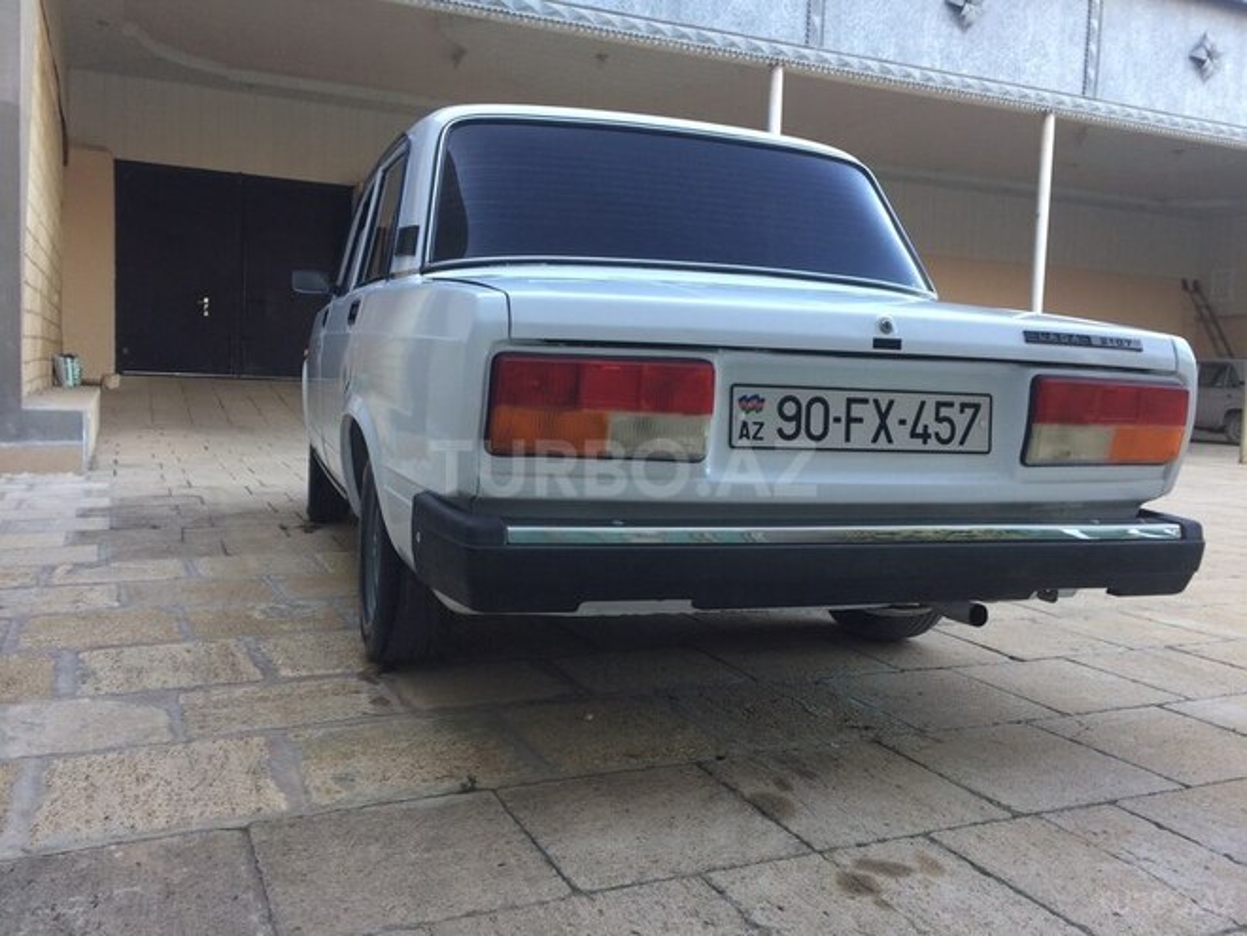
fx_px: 1045
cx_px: 624
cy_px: 468
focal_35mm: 29
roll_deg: -1.7
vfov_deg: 48.2
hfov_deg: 61.7
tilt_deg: -2.6
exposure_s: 1/50
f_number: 2.2
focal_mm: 4.15
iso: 40
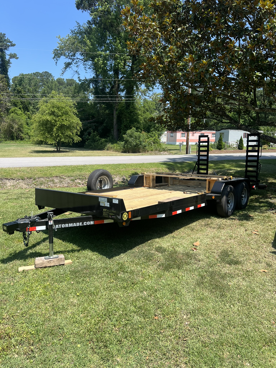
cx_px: 138
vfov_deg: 67.3
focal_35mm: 26
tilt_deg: -8.9
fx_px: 276
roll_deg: -1.1
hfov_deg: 53.1
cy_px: 184
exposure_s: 1/2513
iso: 50
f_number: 1.5
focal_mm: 5.7
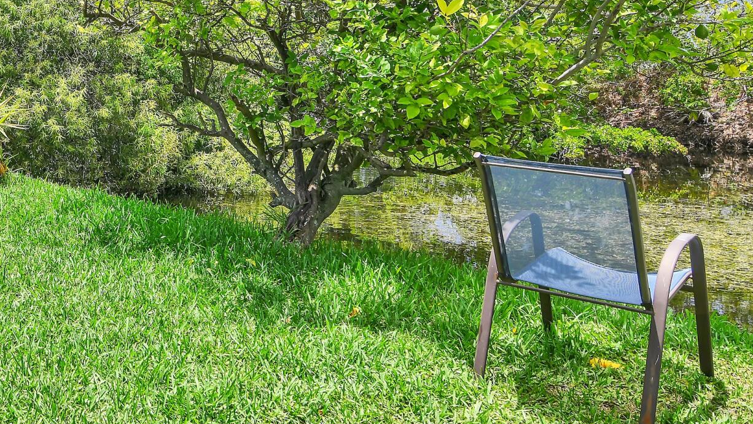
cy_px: 52
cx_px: -32
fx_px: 819
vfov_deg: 28.1
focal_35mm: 41
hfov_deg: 41.6
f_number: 8
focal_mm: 16
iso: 200
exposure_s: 1/500
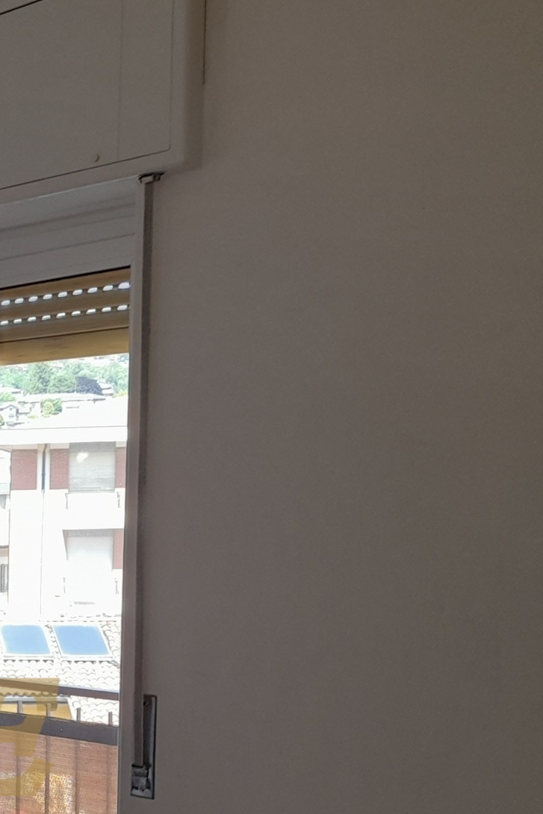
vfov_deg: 32.0
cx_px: -403
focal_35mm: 61
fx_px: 1380
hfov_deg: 18.1
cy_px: 654
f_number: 2
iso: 64
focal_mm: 4.6
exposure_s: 1/60
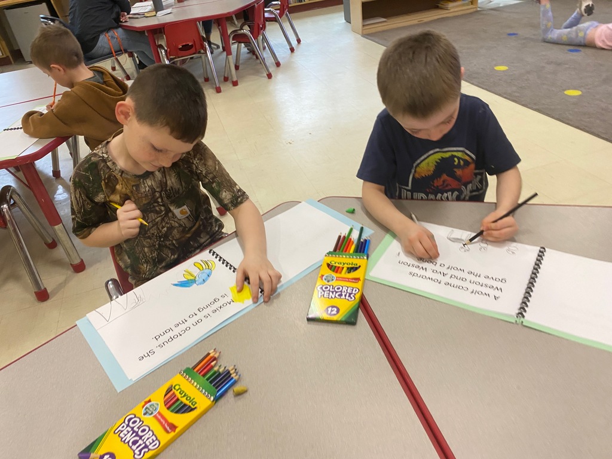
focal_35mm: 26
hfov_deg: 67.3
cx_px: 306
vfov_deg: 53.1
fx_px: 460
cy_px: 230
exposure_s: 1/60
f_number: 1.8
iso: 125
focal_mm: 4.25
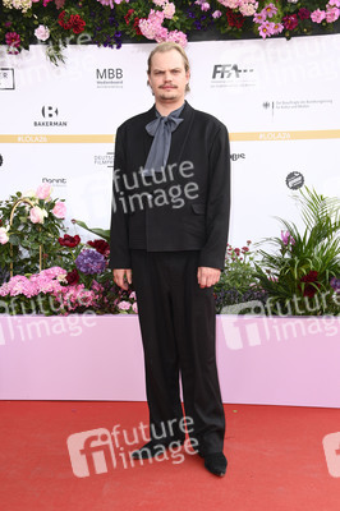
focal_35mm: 56
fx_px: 795
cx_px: 170
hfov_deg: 24.2
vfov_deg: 35.7
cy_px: 256
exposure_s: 1/250
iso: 640
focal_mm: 56
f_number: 5.6
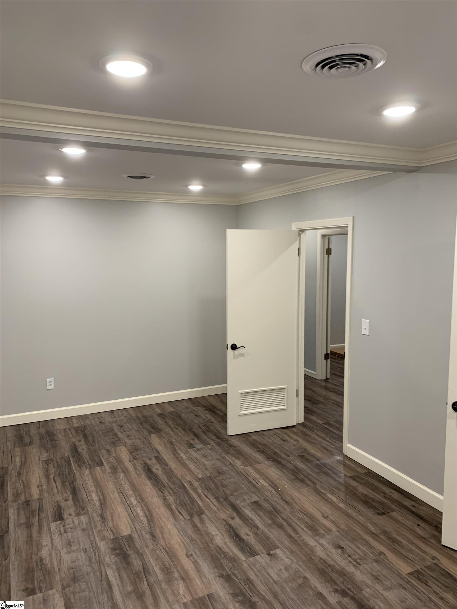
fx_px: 458
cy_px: 304
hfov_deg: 53.1
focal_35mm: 26
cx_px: 228
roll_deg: +0.2
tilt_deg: -6.2
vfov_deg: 67.3
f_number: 1.8
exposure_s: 1/60
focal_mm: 4.25
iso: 100
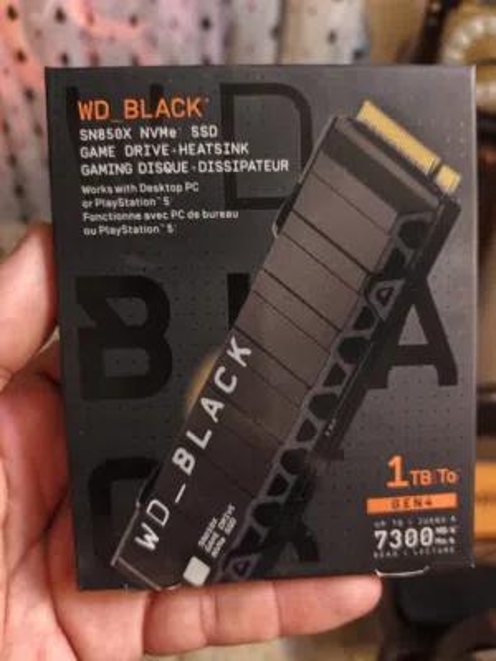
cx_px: 248
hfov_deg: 58.9
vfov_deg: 73.9
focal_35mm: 23
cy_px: 330
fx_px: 439
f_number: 1.8
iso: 1343
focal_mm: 5.56
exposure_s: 1/33.3
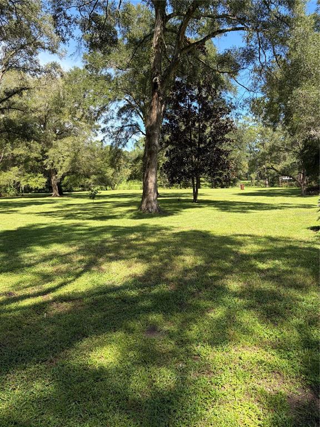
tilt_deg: -2.3
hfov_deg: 53.1
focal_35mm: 26
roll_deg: +1.6
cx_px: 160
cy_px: 214
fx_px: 320
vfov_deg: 67.3
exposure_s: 1/873
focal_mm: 5.96
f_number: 1.6
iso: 50
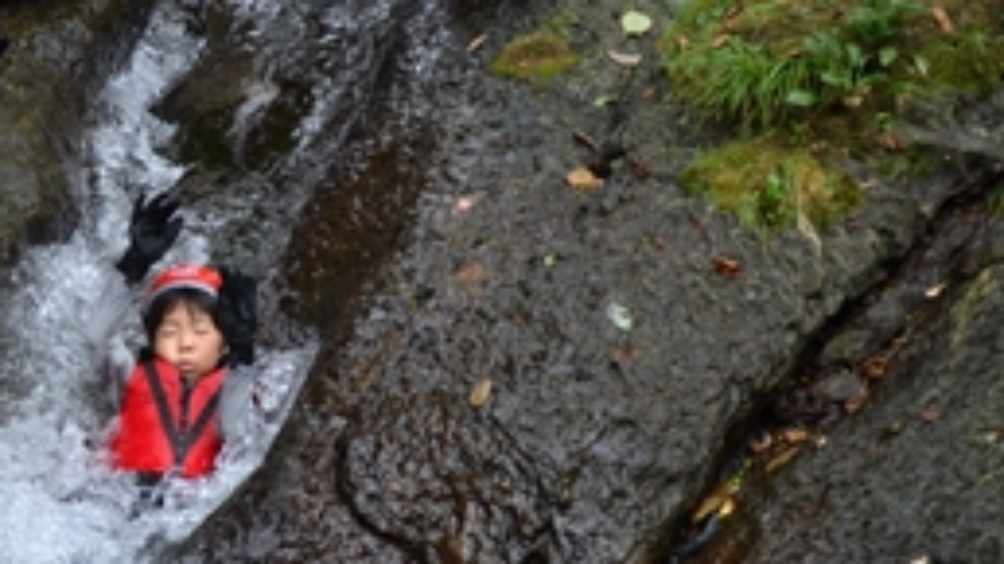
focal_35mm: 146
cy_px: 364
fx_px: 3886
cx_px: 43
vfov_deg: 8.3
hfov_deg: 14.5
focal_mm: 48
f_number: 5.3
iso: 800
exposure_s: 1/500
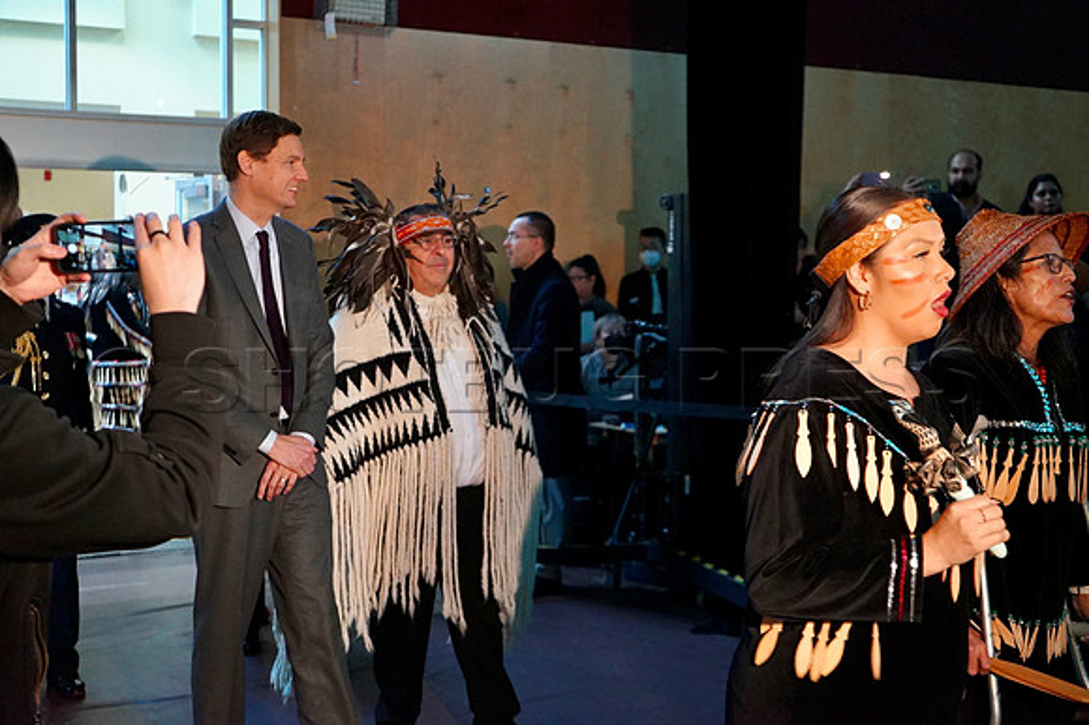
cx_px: 544
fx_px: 1391
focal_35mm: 46
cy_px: 362
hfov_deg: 42.8
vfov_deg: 29.2
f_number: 4.5
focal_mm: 46
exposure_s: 1/160
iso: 8000
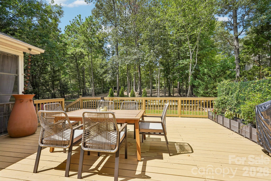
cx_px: 136
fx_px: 120
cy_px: 90
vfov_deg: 73.7
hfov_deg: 96.7
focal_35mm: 16
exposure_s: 1/500
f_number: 8
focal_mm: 16
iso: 400
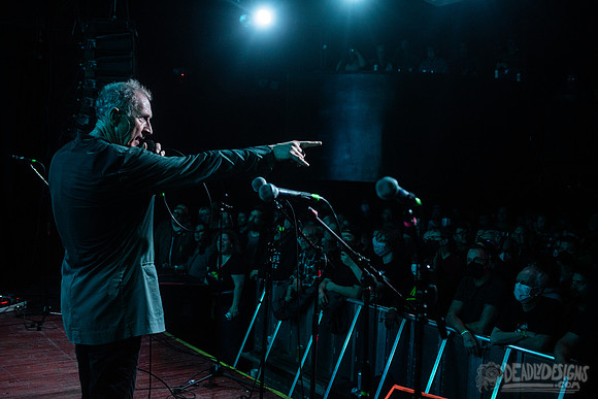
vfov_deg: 35.0
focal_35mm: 38
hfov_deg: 50.6
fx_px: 632
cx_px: 273
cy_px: 182
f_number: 3.2
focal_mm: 35
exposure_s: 1/160
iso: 2000
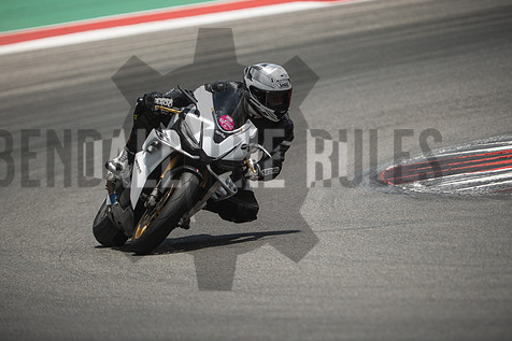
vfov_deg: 2.7
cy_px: 160
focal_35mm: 512
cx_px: 215
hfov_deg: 4.0
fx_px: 7279
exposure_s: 1/4000
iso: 320
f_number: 2.8
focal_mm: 280
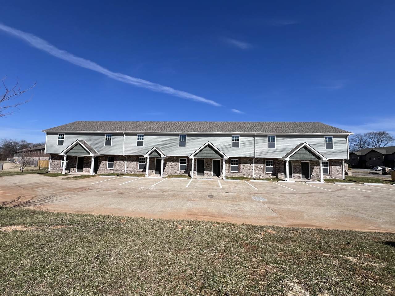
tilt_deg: +5.3
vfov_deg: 89.9
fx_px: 148
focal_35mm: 13
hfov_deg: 106.2
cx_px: 198
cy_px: 148
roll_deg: -2.6
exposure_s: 1/3040
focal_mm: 1.57
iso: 32
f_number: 1.8
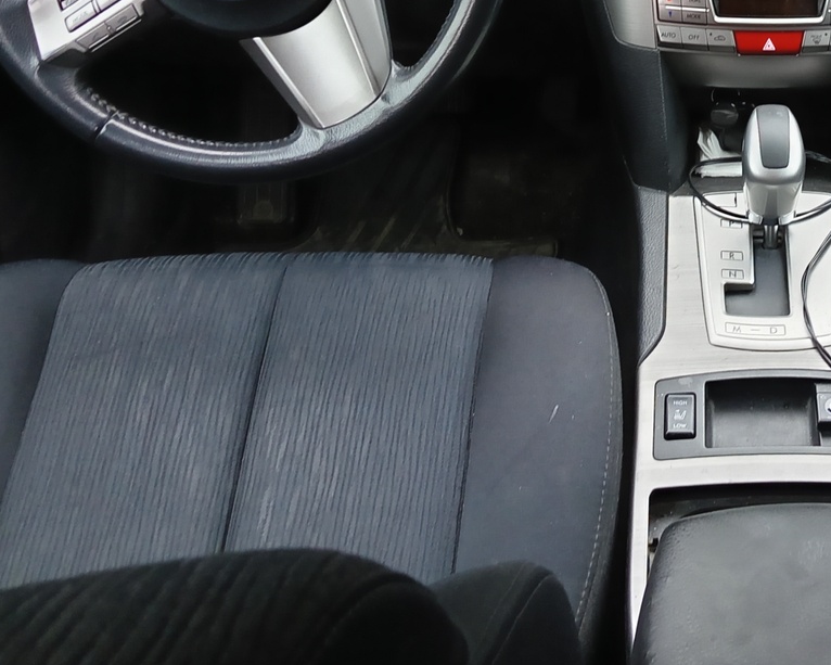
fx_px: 1353
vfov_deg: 26.6
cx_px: 738
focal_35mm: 55
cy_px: 51
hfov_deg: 32.5
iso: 691
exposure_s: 1/25
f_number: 1.8
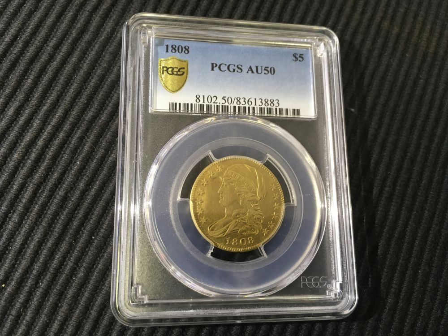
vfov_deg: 48.2
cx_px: 224
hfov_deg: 61.7
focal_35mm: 29
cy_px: 168
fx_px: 375
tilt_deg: -75.2
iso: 80
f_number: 2.2
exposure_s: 1/30
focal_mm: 4.15
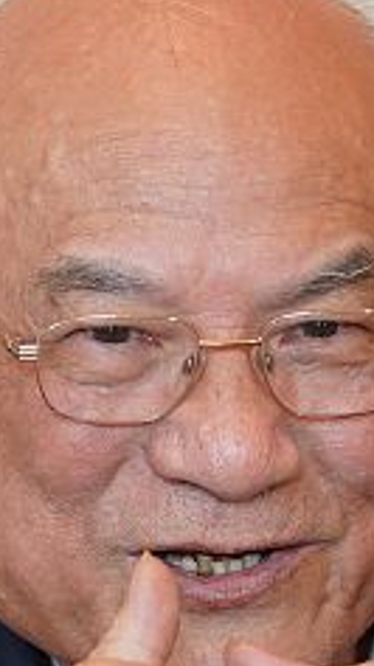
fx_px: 10774
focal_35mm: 610
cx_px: 231
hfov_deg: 2.0
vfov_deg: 3.5
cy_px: 832
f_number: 2.8
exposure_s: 1/160
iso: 1600
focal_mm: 115
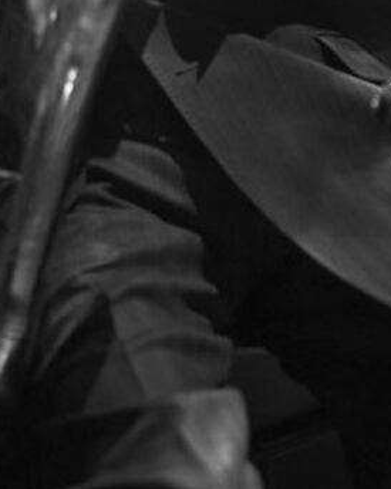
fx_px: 3473
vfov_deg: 8.0
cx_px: 42
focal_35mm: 240
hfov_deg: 6.4
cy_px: -152
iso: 1600
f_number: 2.8
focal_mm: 86
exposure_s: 1/60
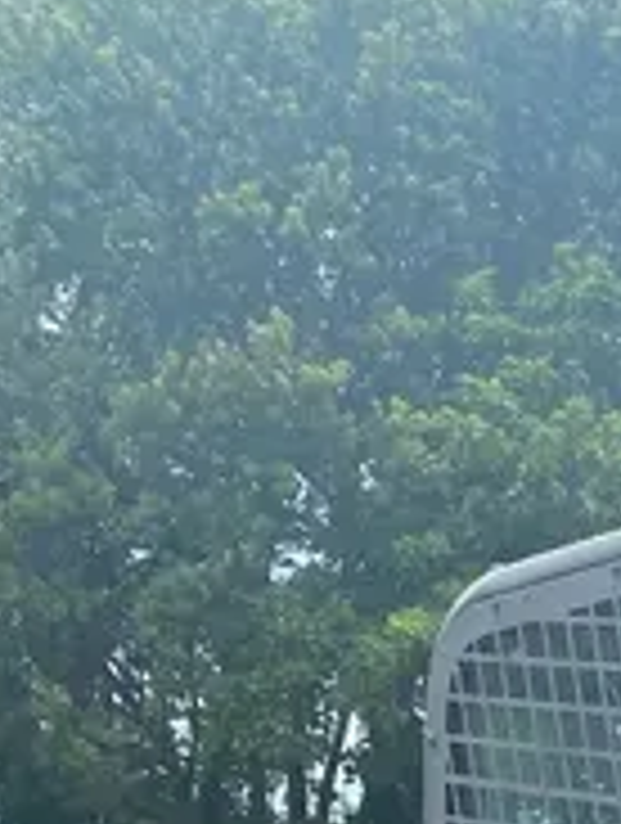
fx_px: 2479
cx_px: 963
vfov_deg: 15.8
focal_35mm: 104
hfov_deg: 13.4
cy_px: 1533
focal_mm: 4.25
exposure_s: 1/1898
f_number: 1.8
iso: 32
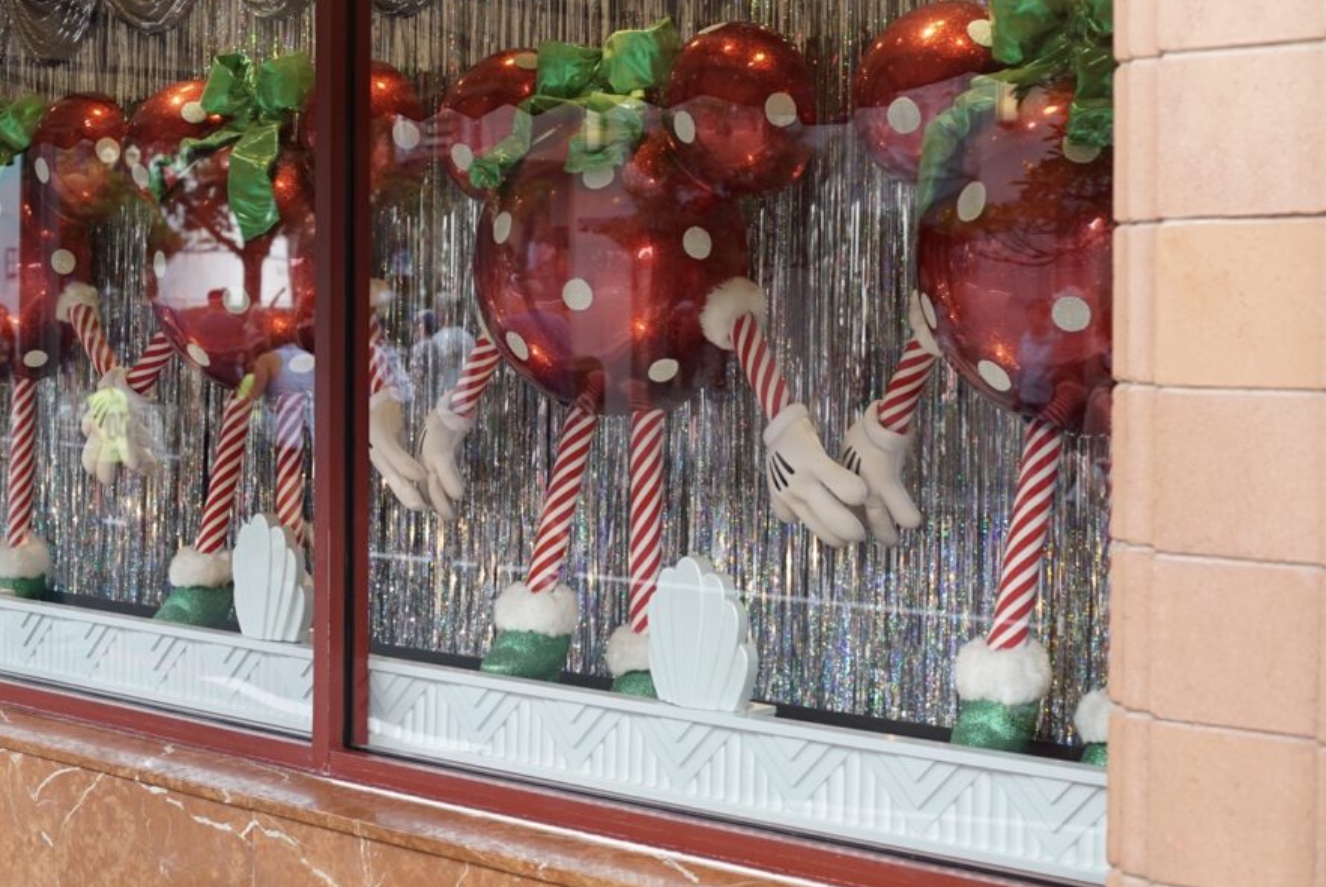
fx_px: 2507
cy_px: 323
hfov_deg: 29.4
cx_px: 431
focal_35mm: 68
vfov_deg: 20.0
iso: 160
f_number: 4
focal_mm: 50
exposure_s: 1/160
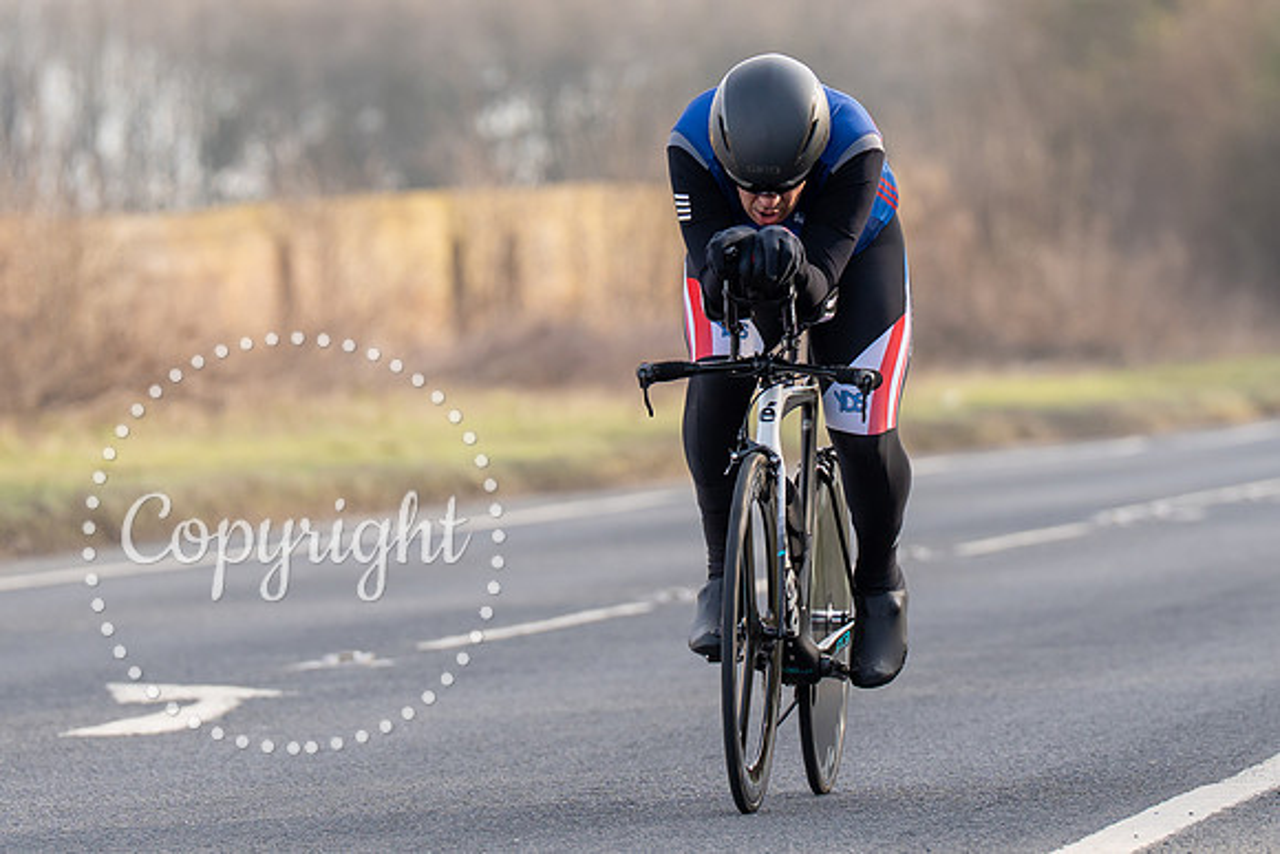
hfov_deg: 4.7
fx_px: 15455
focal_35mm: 435
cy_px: 303
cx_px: 861
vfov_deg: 3.2
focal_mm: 200
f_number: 4
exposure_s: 1/800
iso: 200
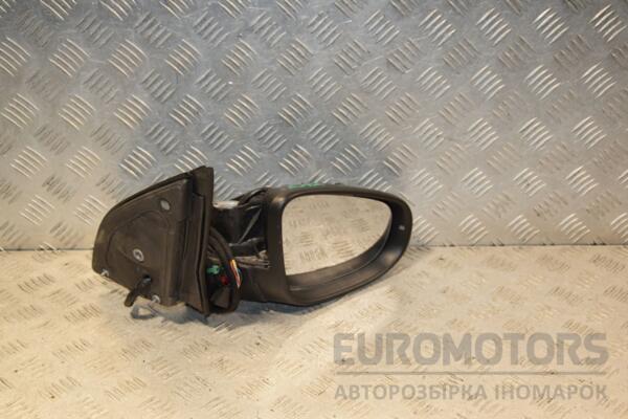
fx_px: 994
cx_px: 314
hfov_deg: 35.1
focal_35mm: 57
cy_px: 210
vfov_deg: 23.8
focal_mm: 38
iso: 800
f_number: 6.3
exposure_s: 1/200
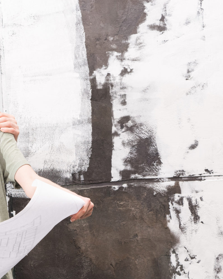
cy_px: 206
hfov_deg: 13.5
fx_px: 916
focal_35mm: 111
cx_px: -51
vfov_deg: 17.2
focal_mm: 46
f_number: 7.1
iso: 250
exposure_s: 1/100
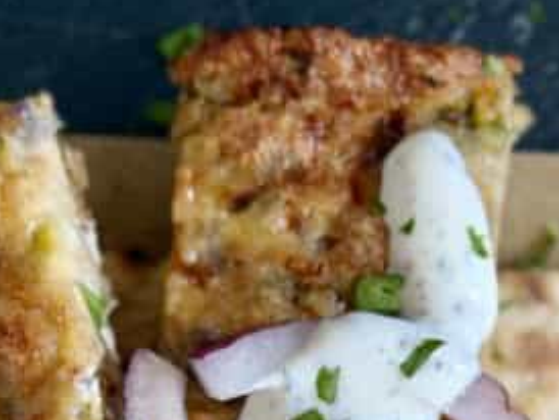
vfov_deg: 8.3
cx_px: 245
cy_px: 882
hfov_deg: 11.6
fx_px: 2748
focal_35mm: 170
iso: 100
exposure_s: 1/111
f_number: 1.8
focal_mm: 6.8
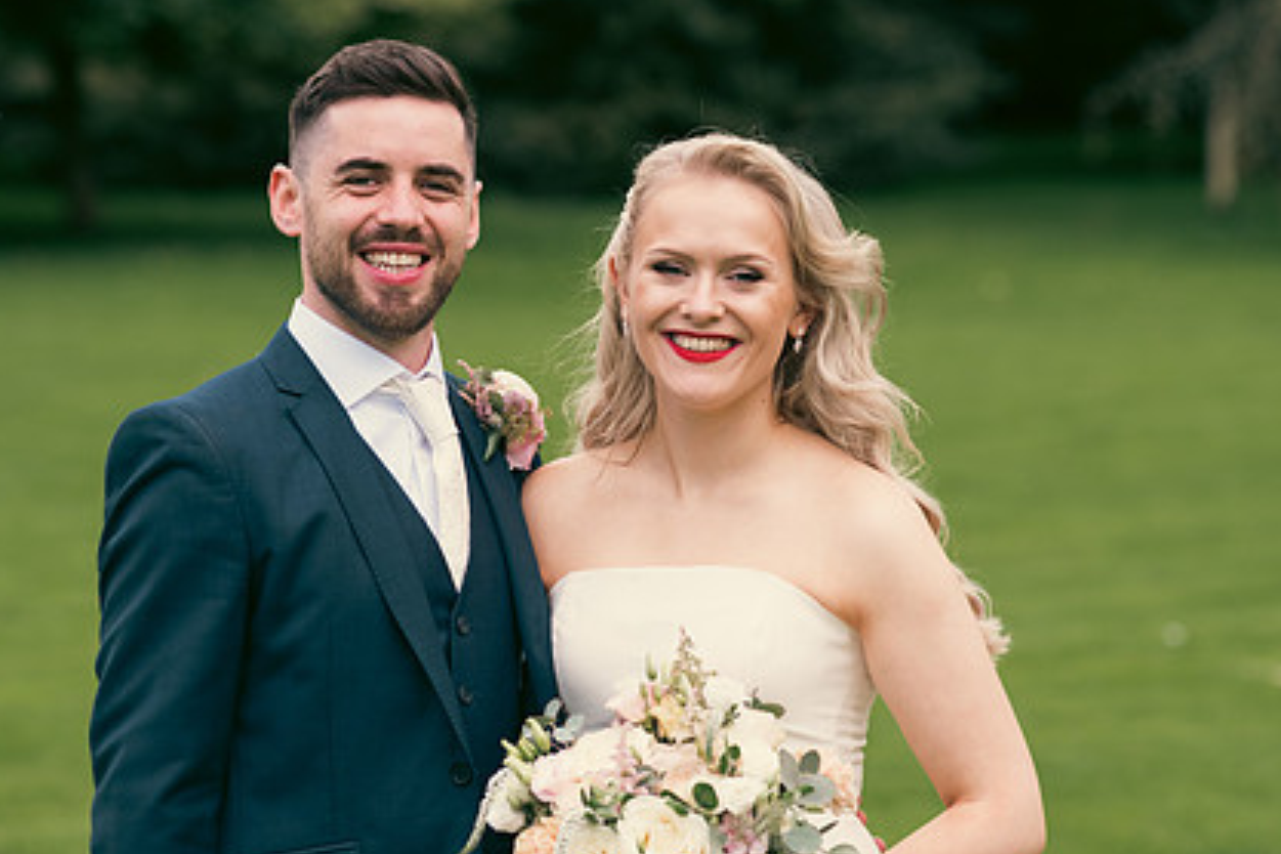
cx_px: 553
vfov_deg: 7.9
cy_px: 527
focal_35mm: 174
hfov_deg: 11.8
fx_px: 6191
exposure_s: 1/320
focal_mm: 125
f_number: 3.5
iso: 160
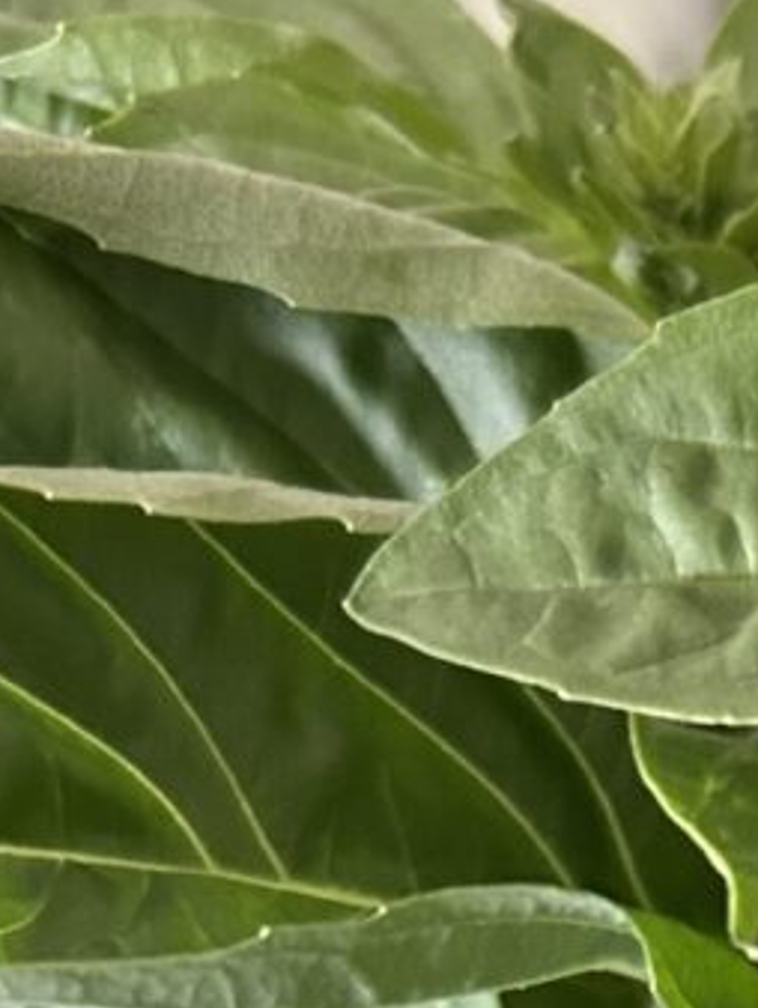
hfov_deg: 12.0
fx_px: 3499
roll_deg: -0.3
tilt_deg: -25.4
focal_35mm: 120
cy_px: 1816
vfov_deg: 14.4
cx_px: 994
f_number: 1.5
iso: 500
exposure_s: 1/40
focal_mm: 5.7
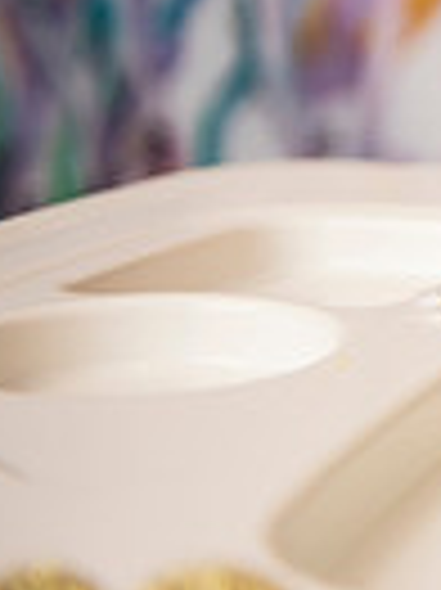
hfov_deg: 7.1
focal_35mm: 188
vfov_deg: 10.4
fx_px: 3199
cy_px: -11
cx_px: 1274
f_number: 2.8
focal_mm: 44
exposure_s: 1/160
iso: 250
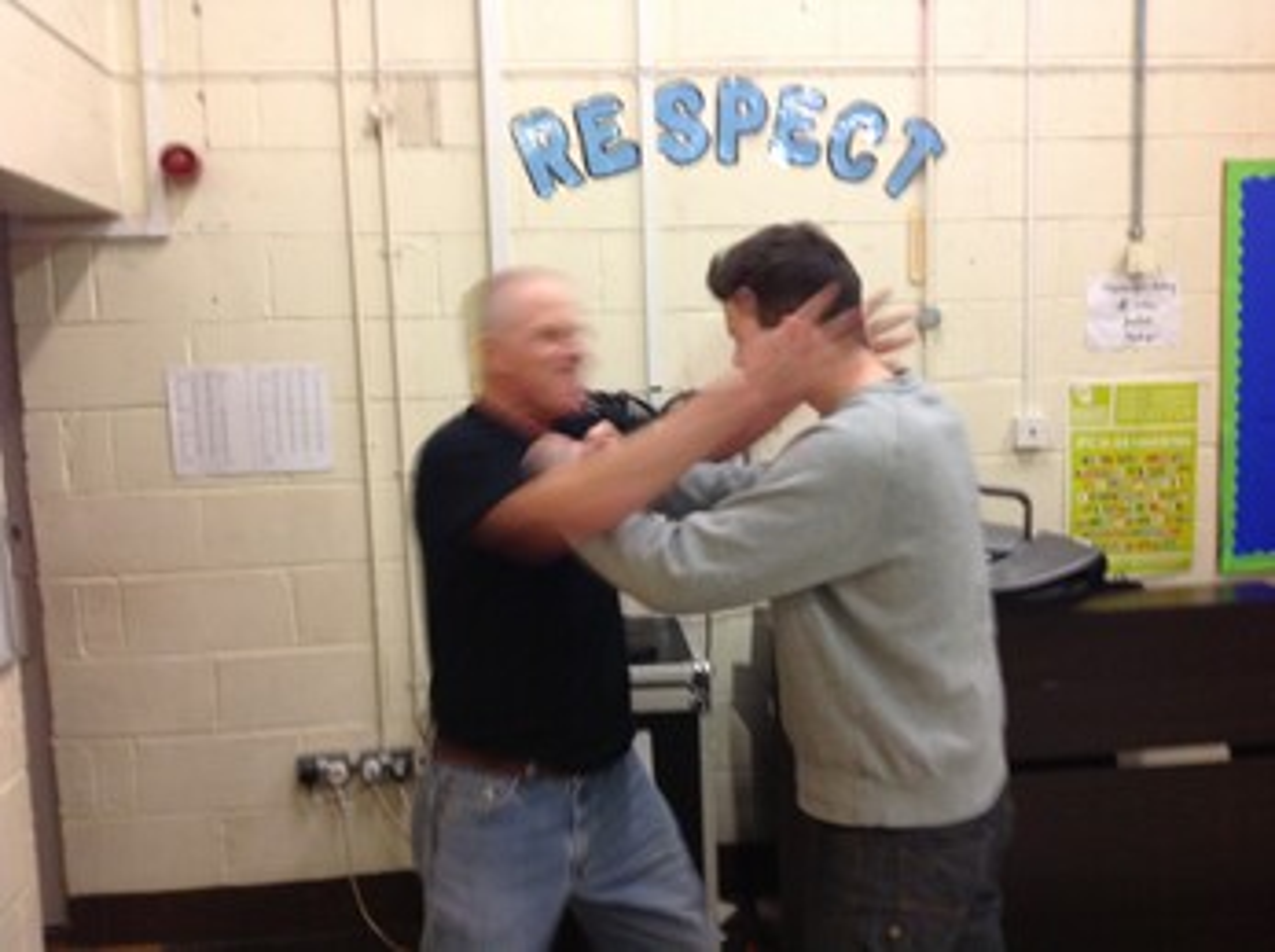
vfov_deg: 40.6
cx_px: 638
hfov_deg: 52.7
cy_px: 476
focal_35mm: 35
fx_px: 1287
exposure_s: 1/17
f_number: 2.4
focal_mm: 4.28
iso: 100
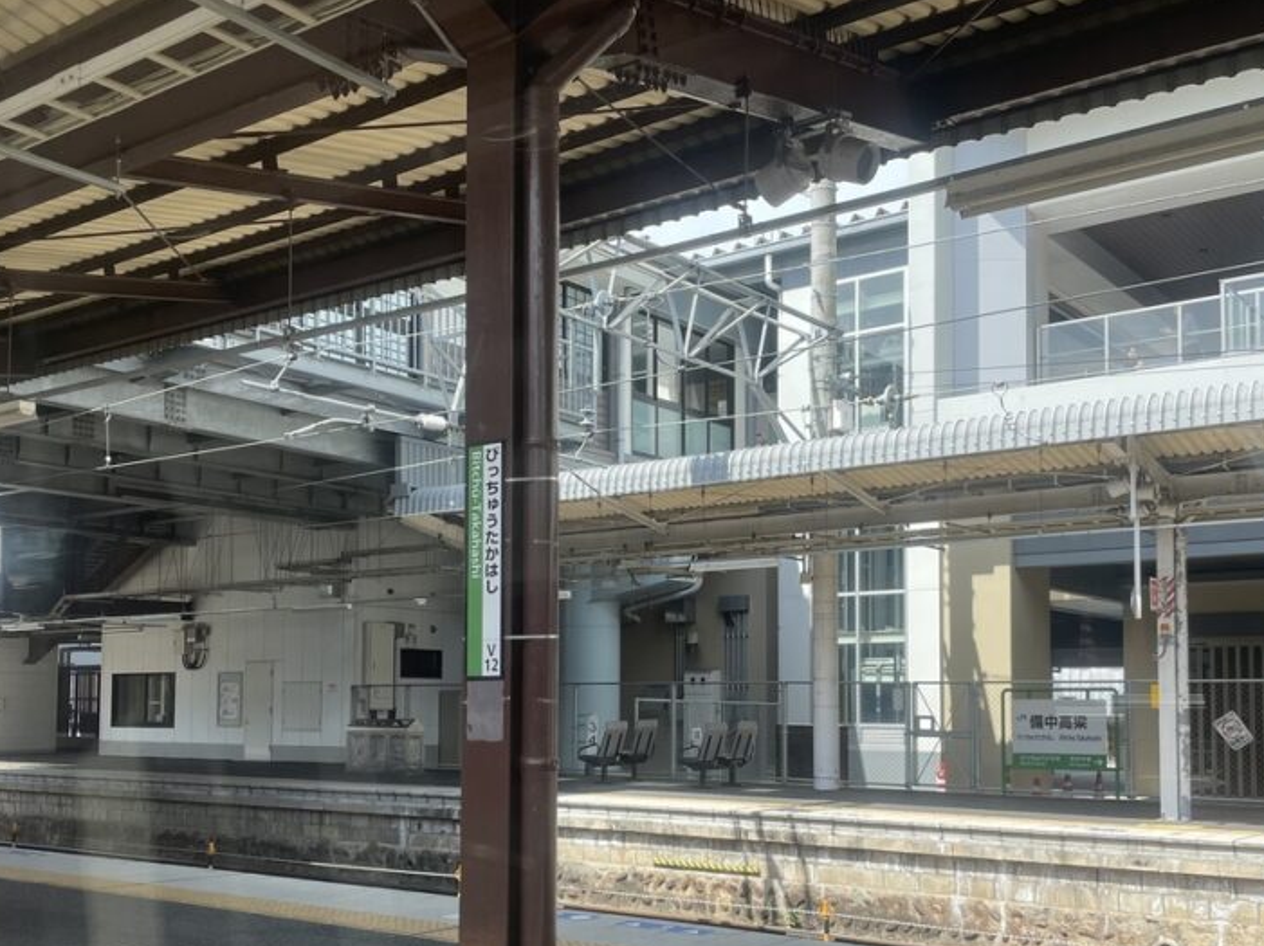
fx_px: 1387
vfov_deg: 37.2
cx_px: 626
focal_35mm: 38
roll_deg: +0.2
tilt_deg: +2.8
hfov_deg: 49.0
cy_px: 652
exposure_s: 1/670
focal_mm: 4.2
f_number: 1.6
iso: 32
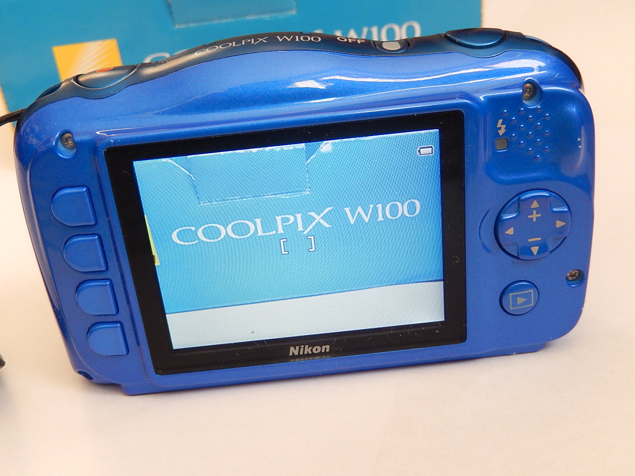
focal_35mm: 45
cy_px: 238
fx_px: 825
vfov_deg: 32.2
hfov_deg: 42.1
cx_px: 318
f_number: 4.3
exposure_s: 1/40
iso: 400
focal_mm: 8.1
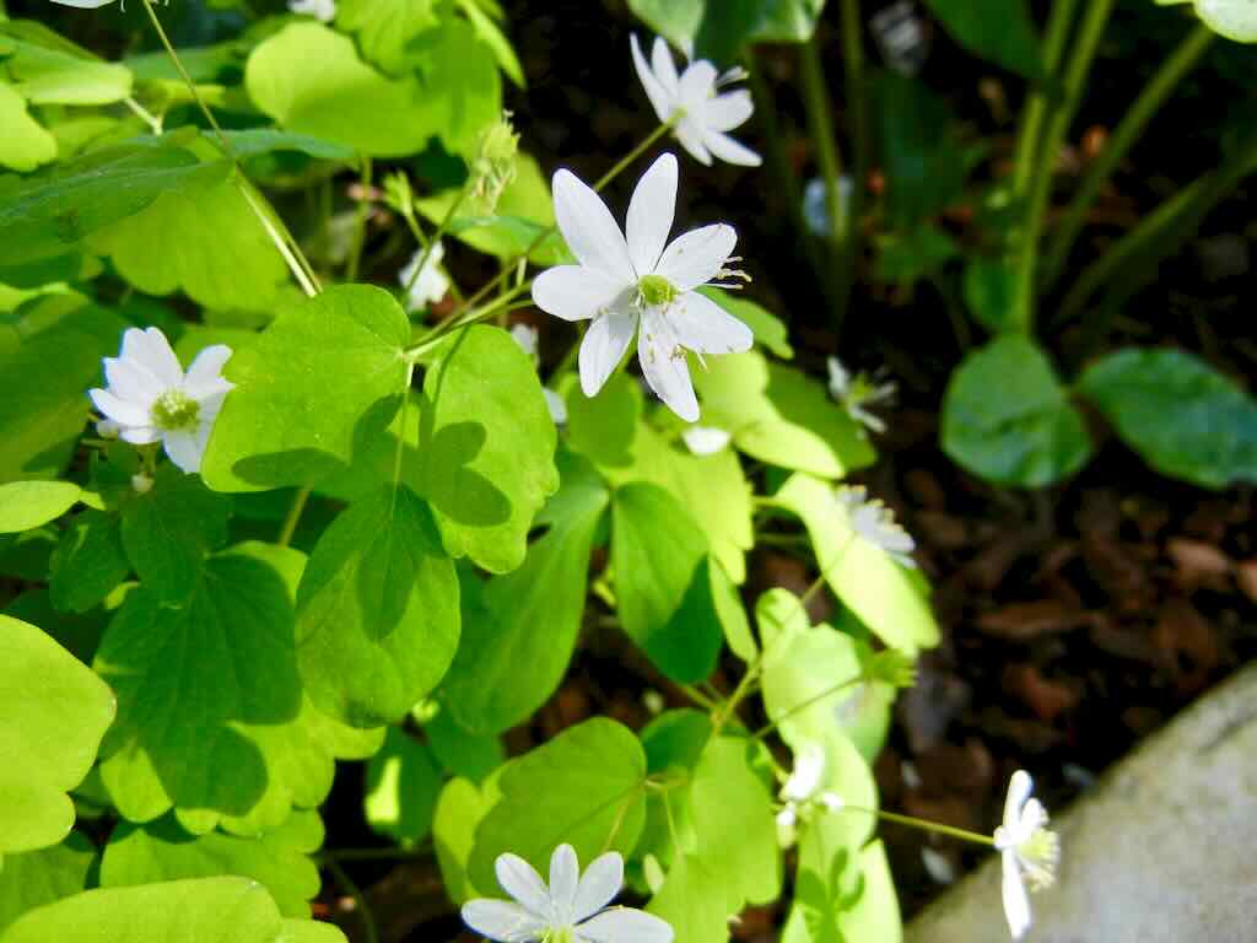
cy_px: 472
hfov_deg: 60.0
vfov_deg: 46.8
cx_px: 628
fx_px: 1089
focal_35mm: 30
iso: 160
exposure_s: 1/232
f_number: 3.5
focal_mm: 5.4
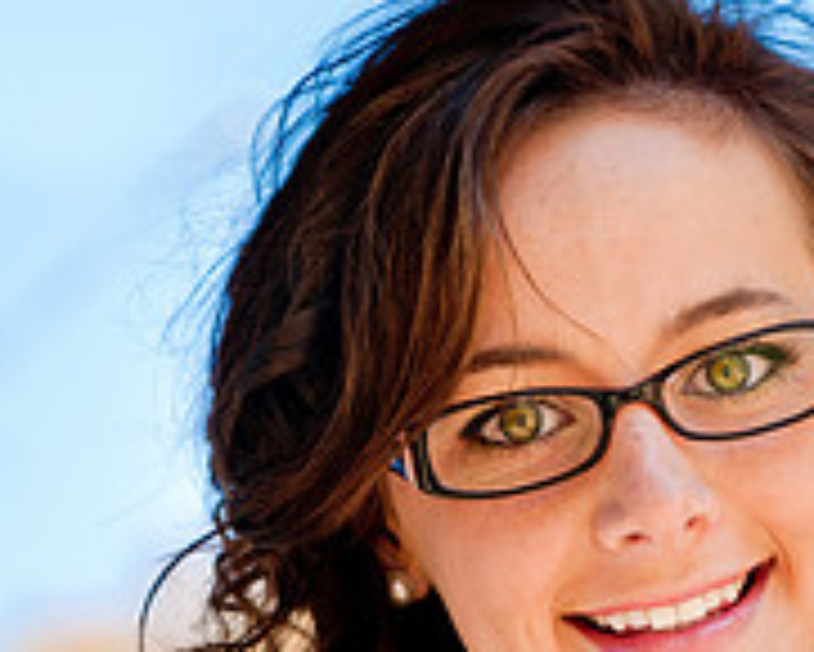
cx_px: 641
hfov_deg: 8.9
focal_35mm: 217
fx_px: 5231
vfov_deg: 7.1
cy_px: 706
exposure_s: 1/320
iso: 200
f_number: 3.2
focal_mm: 62
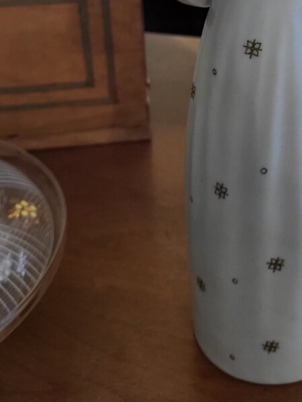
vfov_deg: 28.2
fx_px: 744
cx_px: 263
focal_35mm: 64
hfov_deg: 22.5
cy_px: -9
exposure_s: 1/33.3
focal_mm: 5.4
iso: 250
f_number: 1.8
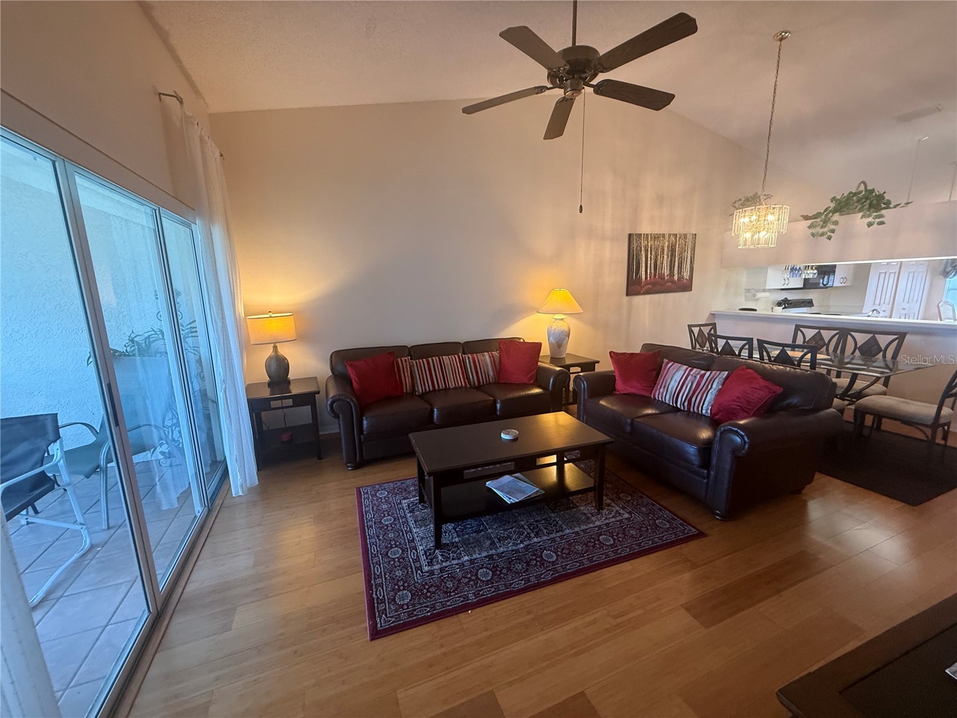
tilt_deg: -9.8
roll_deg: +0.6
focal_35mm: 14
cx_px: 478
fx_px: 387
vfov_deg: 85.7
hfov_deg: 102.1
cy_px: 359
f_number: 2.2
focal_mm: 2.22
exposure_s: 1/60
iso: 320
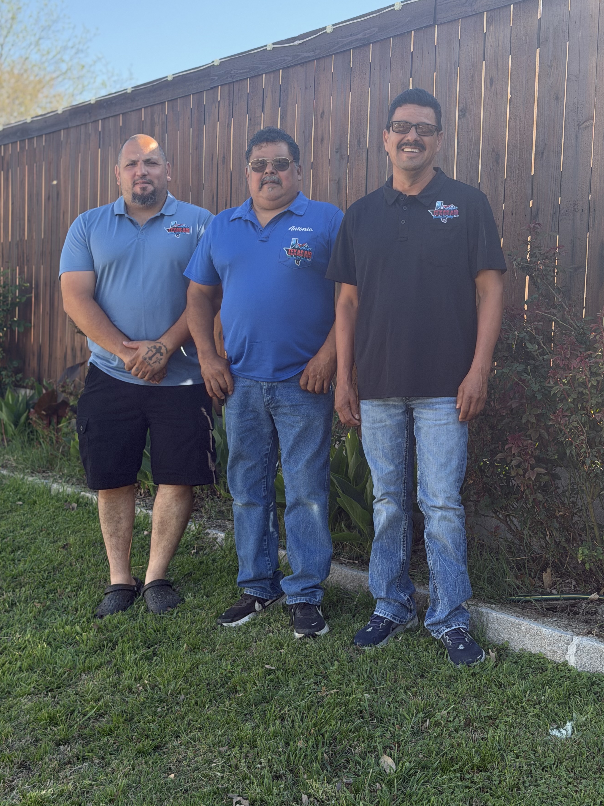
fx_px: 1280
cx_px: 293
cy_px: 377
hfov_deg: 26.6
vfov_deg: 34.9
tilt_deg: -1.6
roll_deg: -2.6
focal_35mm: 55
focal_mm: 6.76
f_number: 1.78
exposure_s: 1/1167
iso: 100
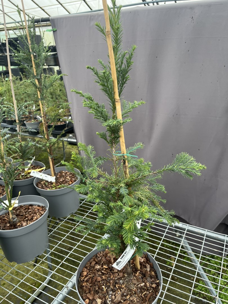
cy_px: 152
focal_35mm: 26
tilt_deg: -22.2
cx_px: 114
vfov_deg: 67.3
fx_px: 228
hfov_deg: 53.1
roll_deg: +0.3
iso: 32
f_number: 1.6
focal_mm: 5.1
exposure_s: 1/143
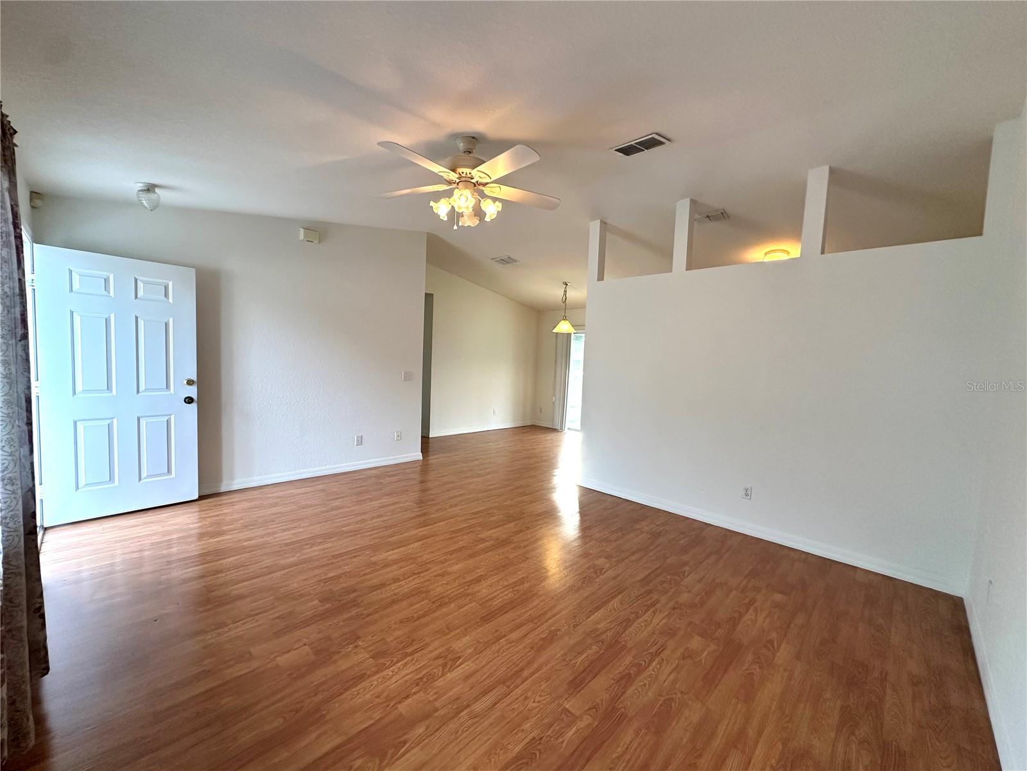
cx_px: 514
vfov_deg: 85.7
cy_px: 386
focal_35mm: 14
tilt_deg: -3.5
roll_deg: -2.5
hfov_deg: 102.1
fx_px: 415
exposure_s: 1/120
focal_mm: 2.22
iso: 200
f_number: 2.2
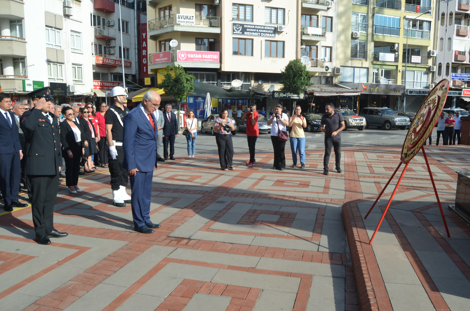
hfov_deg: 67.5
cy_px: 156
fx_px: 352
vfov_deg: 47.7
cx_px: 235
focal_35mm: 27
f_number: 8
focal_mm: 18
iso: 160
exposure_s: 1/250
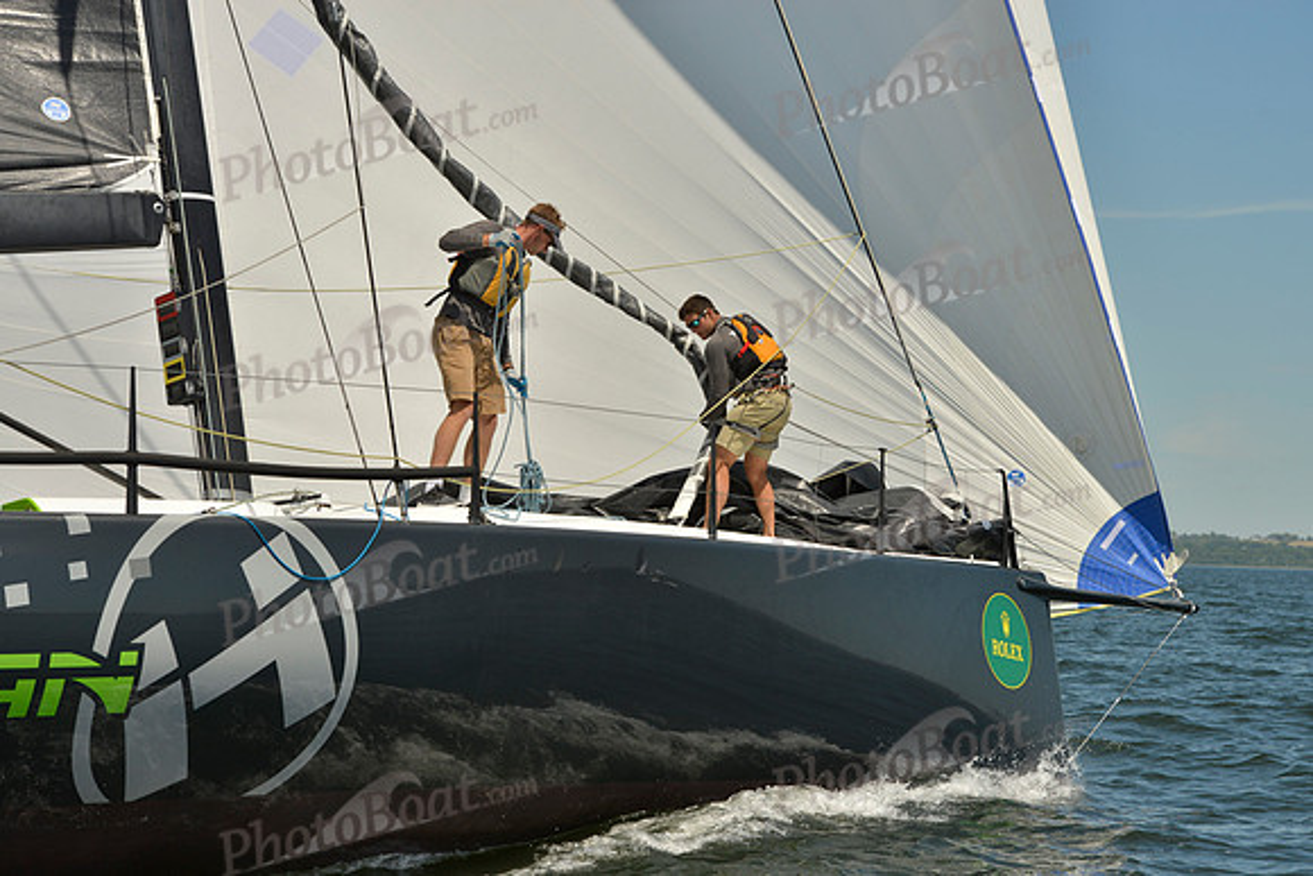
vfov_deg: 14.9
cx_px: 656
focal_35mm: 92
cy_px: 438
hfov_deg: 22.1
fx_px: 3356
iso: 280
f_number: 9
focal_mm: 92
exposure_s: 1/1600
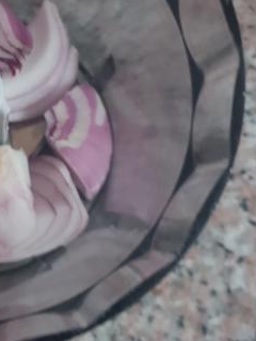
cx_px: -12
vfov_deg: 34.3
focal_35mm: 56
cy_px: 143
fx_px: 552
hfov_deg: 24.6
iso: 250
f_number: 1.5
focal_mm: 4.3
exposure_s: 1/11
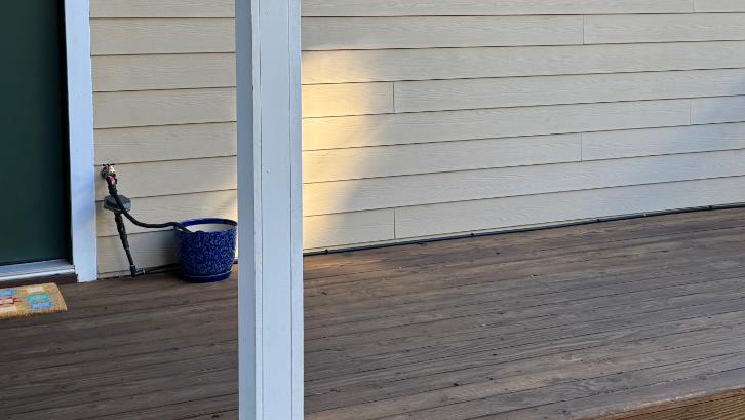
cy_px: 86
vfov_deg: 22.0
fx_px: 1067
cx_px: 449
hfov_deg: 38.3
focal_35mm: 54
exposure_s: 1/317
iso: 80
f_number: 1.78
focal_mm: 6.76
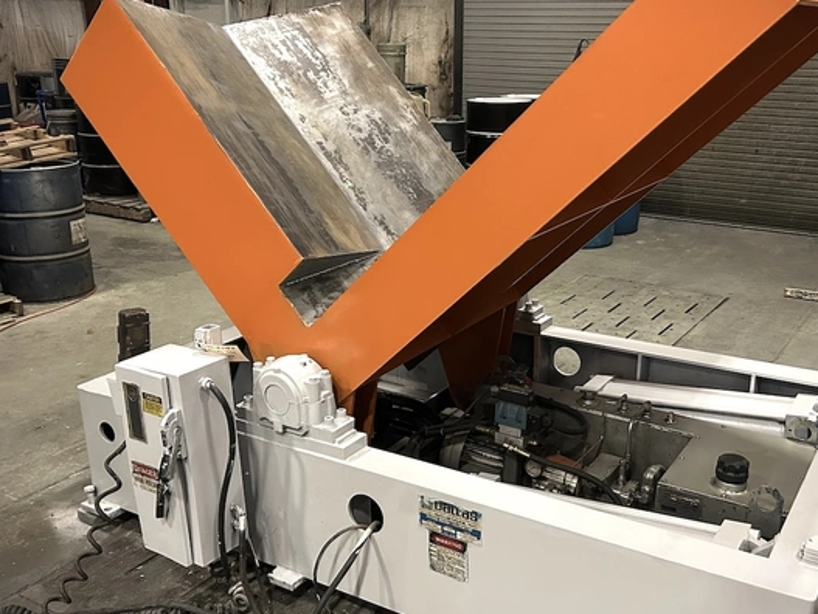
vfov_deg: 38.7
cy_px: 333
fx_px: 875
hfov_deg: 50.0
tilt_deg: -18.9
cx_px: 456
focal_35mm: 37
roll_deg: +0.2
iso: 500
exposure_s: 1/60
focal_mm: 5.7
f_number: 1.5
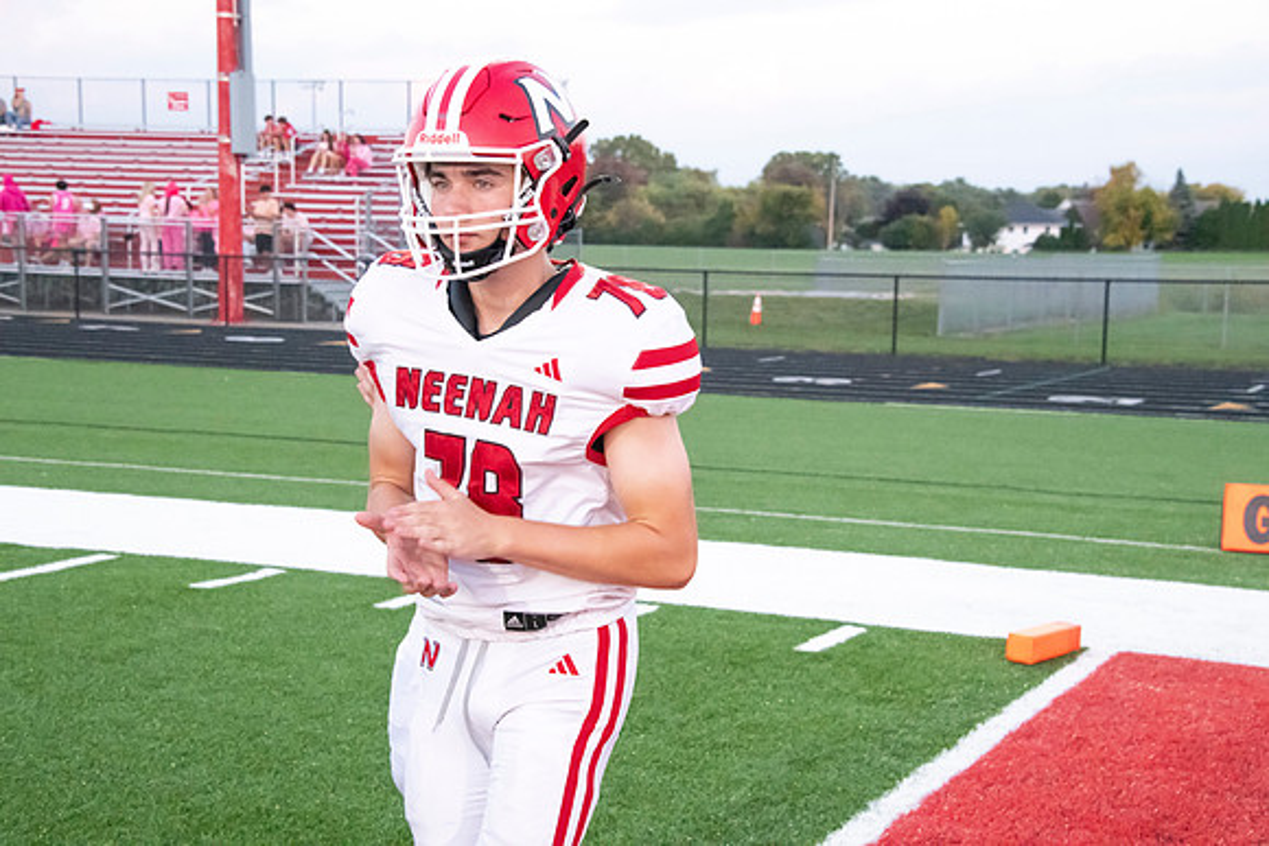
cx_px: 634
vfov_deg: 21.9
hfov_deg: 32.4
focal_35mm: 62
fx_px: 2186
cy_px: 423
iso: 10000
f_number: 7.1
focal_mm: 62
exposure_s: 1/640
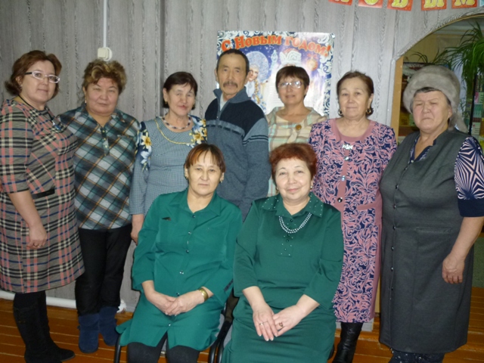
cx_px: 242
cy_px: 182
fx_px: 461
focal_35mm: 33
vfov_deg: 42.9
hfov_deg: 55.4
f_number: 2.8
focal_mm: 5.5
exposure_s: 1/60
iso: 200
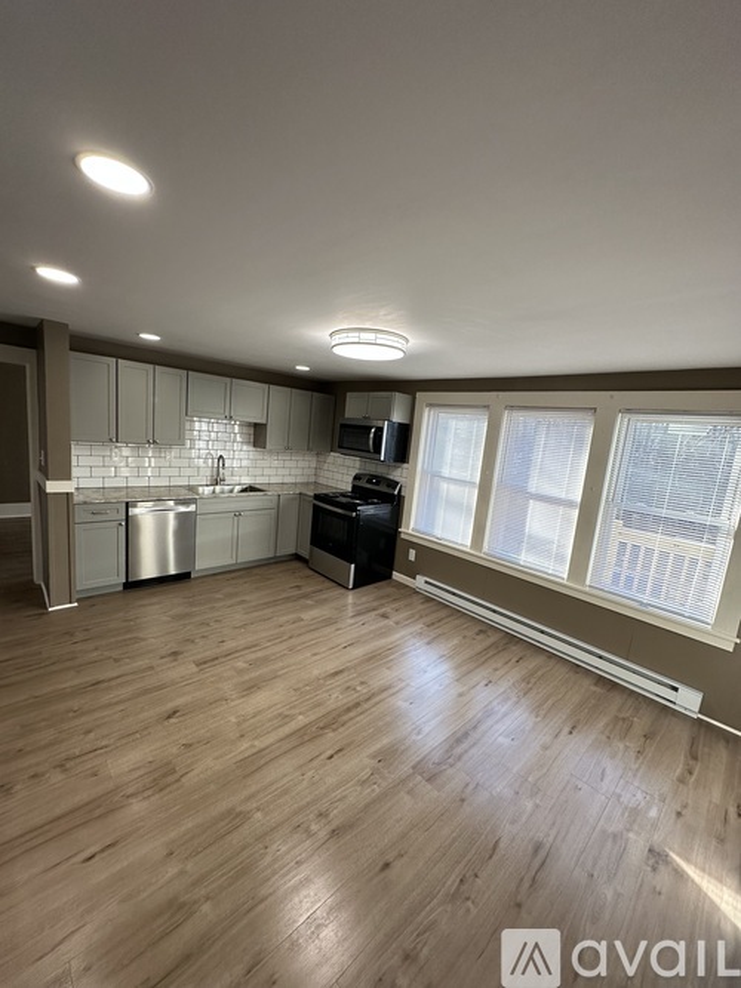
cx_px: 370
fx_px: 400
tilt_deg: -8.6
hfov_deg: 85.7
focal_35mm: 14
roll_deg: -5.9
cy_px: 494
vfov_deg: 102.1
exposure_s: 1/120
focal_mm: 2.22
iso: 125
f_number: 2.2
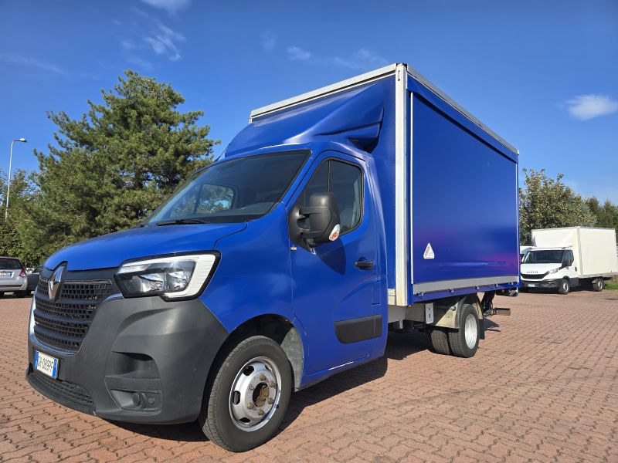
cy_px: 232
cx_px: 309
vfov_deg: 58.9
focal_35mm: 23
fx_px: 411
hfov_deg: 73.9
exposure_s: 1/677
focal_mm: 6.3
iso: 12
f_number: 1.7
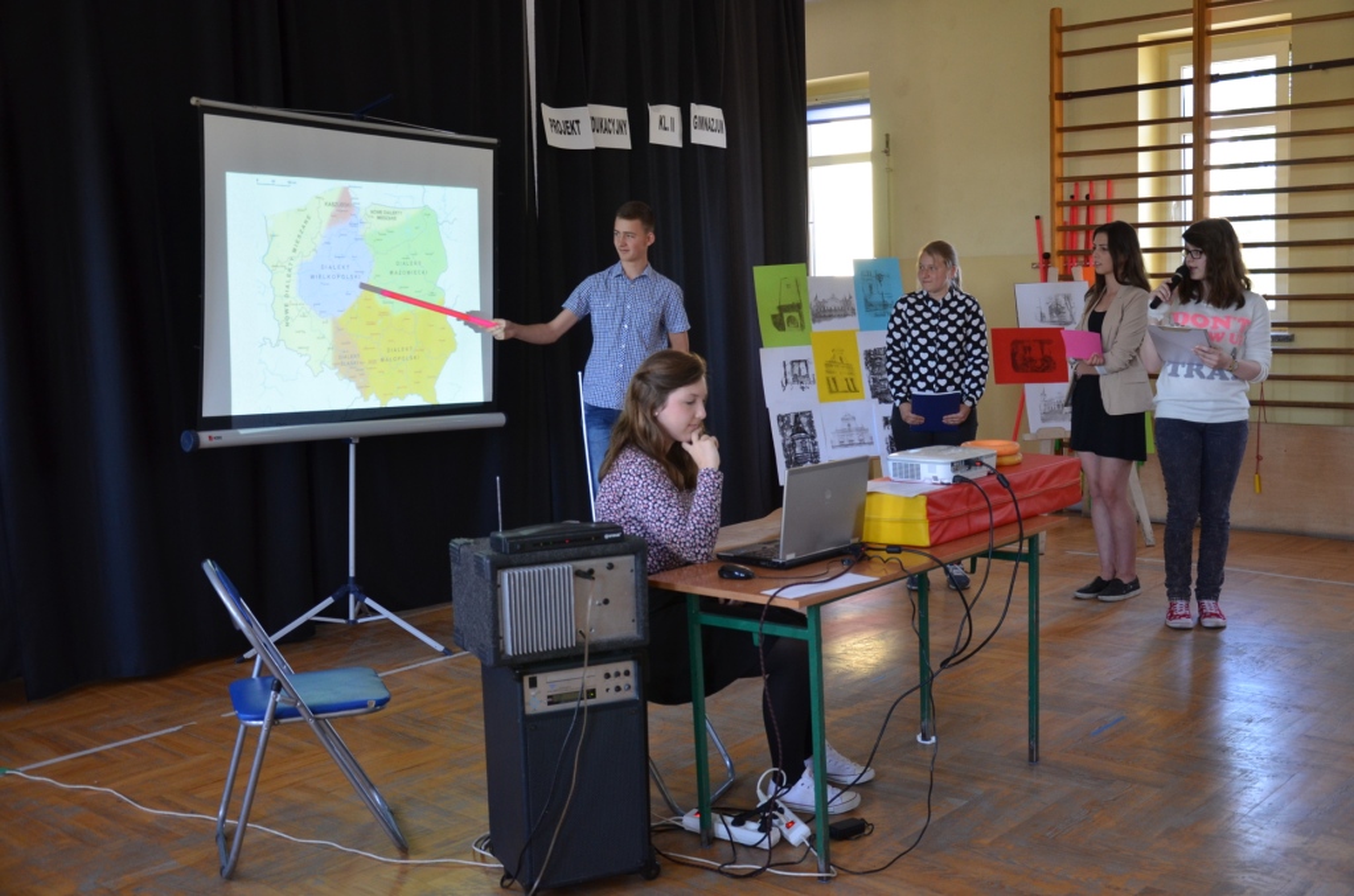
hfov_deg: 49.6
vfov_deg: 34.1
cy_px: 448
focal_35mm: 39
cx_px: 677
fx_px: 1464
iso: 640
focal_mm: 26
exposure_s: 1/60
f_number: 4
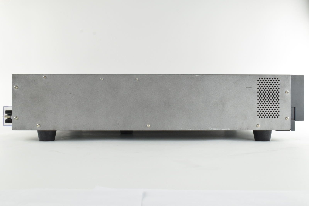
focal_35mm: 45
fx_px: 386
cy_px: 103
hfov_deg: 43.6
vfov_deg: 29.9
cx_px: 154
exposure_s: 1/50
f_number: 18
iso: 1600
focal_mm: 30
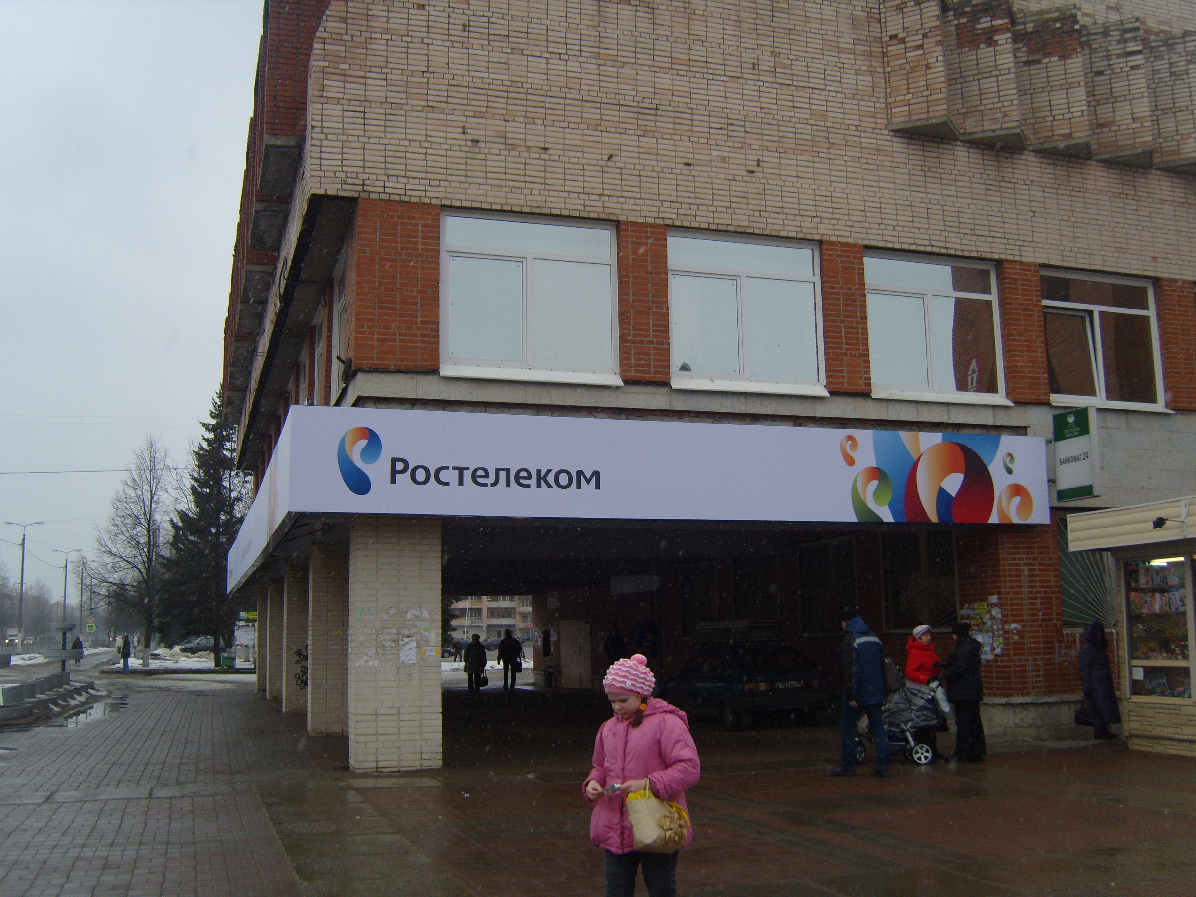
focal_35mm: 35
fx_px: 1209
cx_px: 598
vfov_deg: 40.7
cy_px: 448
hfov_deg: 52.6
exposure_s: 1/350
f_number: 2.8
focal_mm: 7.4
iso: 80
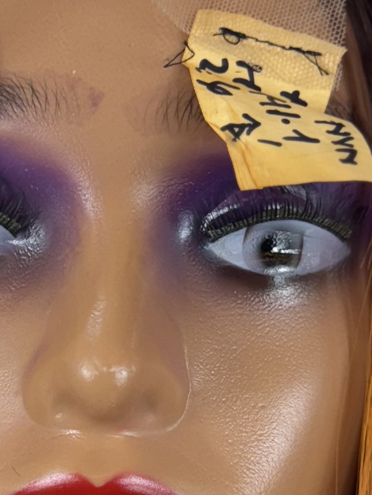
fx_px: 1376
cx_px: 104
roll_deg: +0.1
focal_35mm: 96
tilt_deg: -2.7
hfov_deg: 15.3
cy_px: 388
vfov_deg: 20.2
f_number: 1.78
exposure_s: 1/100
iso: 80
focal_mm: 6.76
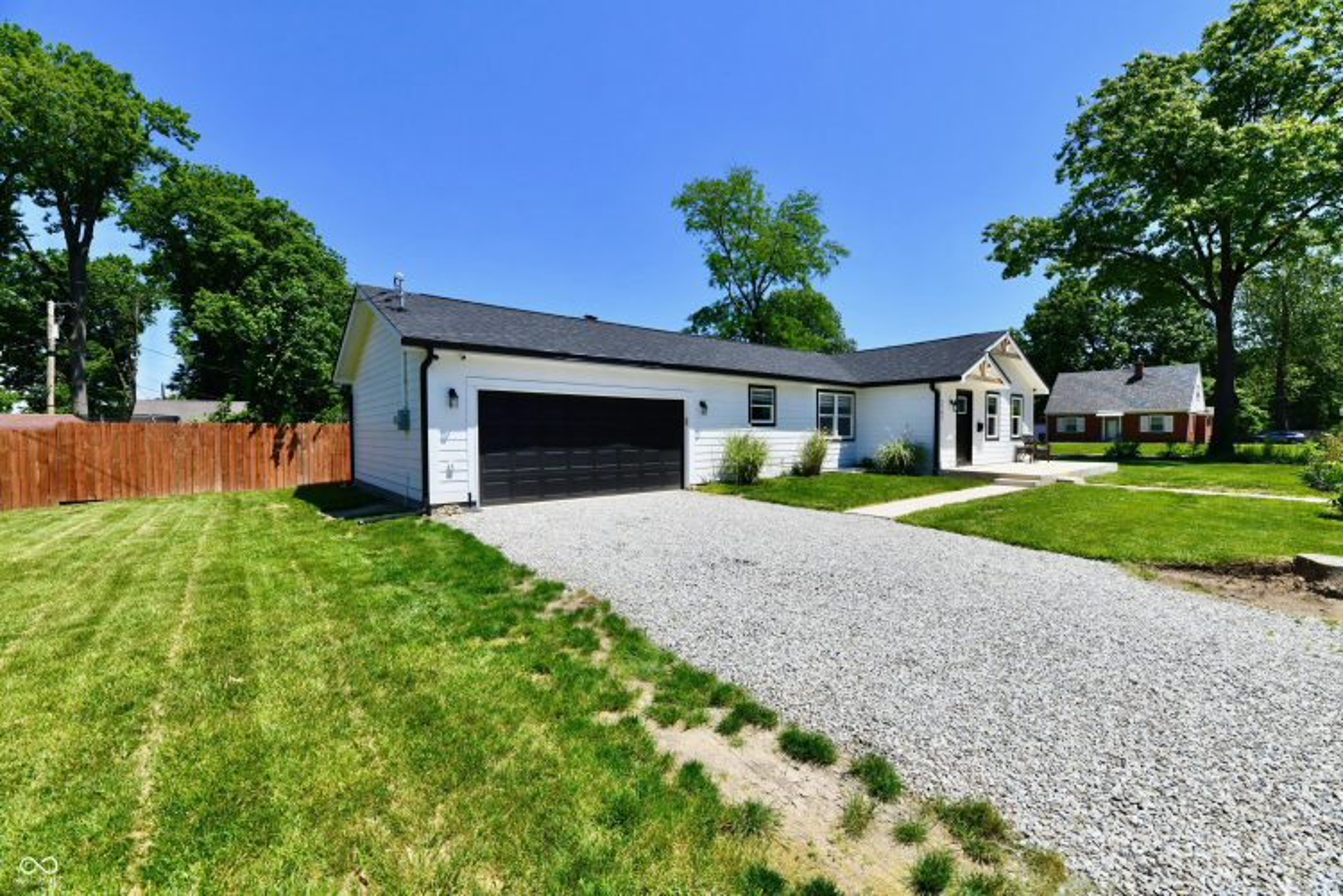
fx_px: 522
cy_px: 448
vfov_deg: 81.2
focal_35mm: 14
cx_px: 672
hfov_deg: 104.3
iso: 640
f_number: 13
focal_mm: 14
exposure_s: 1/640
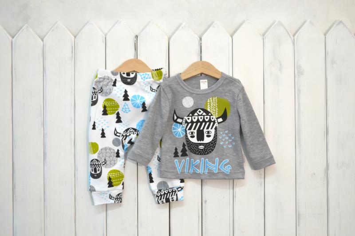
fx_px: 473
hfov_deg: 41.1
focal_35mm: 48
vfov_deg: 28.1
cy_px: 118
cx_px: 178
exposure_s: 1/30
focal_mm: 32
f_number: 4.8
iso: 160
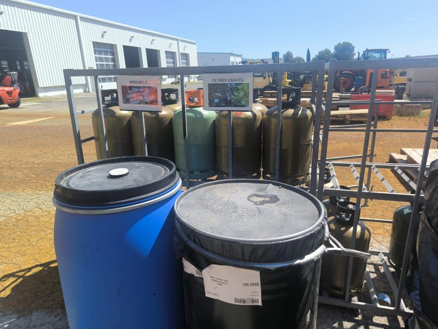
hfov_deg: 71.6
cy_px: 164
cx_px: 219
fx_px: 304
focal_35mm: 24
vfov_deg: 56.8
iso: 50
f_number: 1.9
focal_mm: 6.92
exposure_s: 1/1135
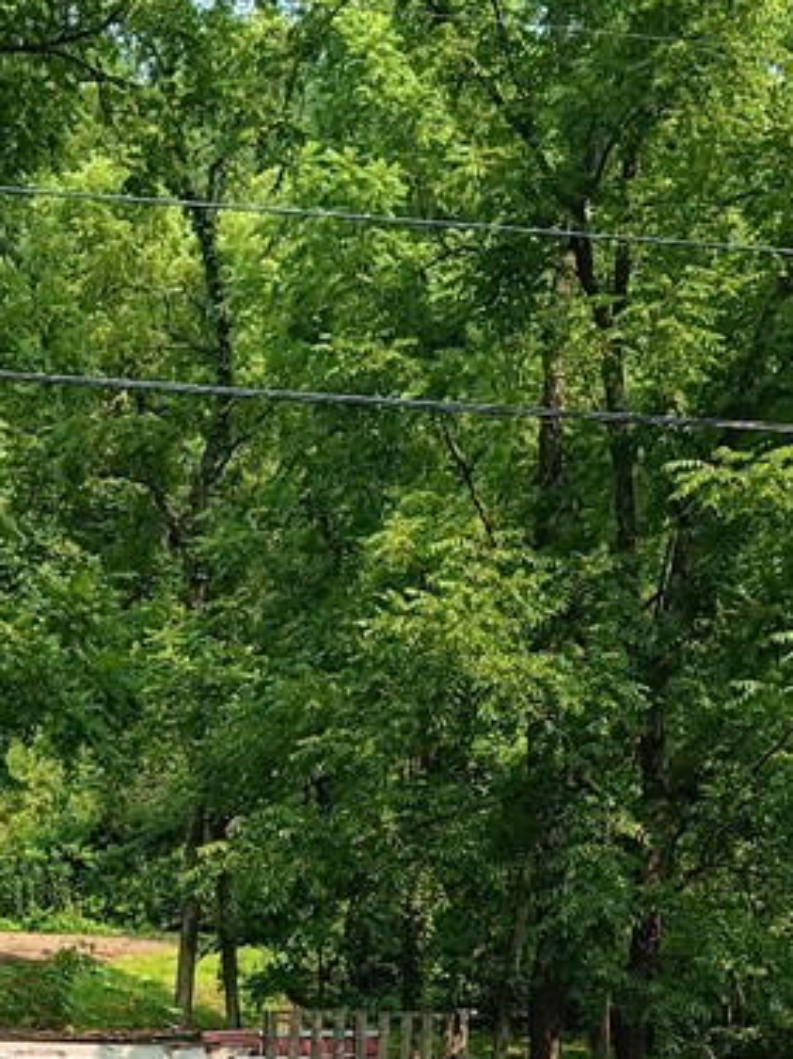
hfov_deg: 20.5
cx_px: 175
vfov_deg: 24.4
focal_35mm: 71
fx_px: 2170
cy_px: 1322
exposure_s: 1/143
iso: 20
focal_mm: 3.98
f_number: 1.8
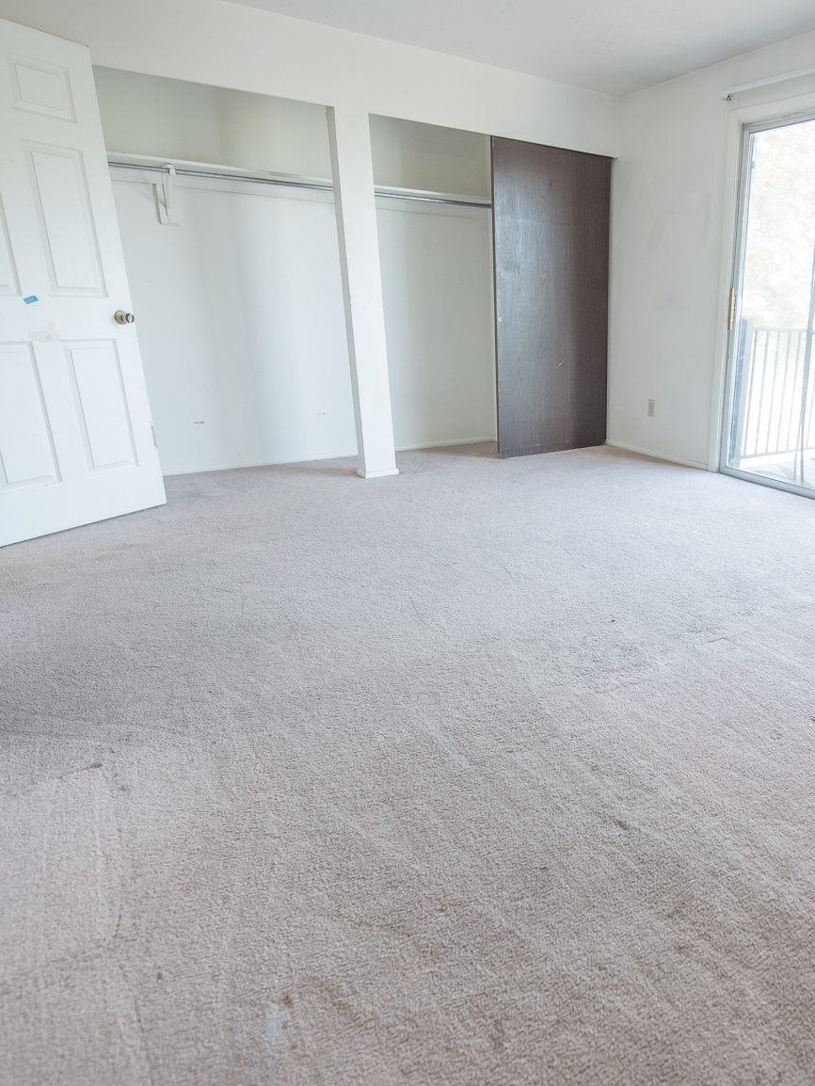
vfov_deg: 78.9
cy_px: 521
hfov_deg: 60.2
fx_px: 659
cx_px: 607
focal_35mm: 21
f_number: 3.5
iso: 1000
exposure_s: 1/125
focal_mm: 14
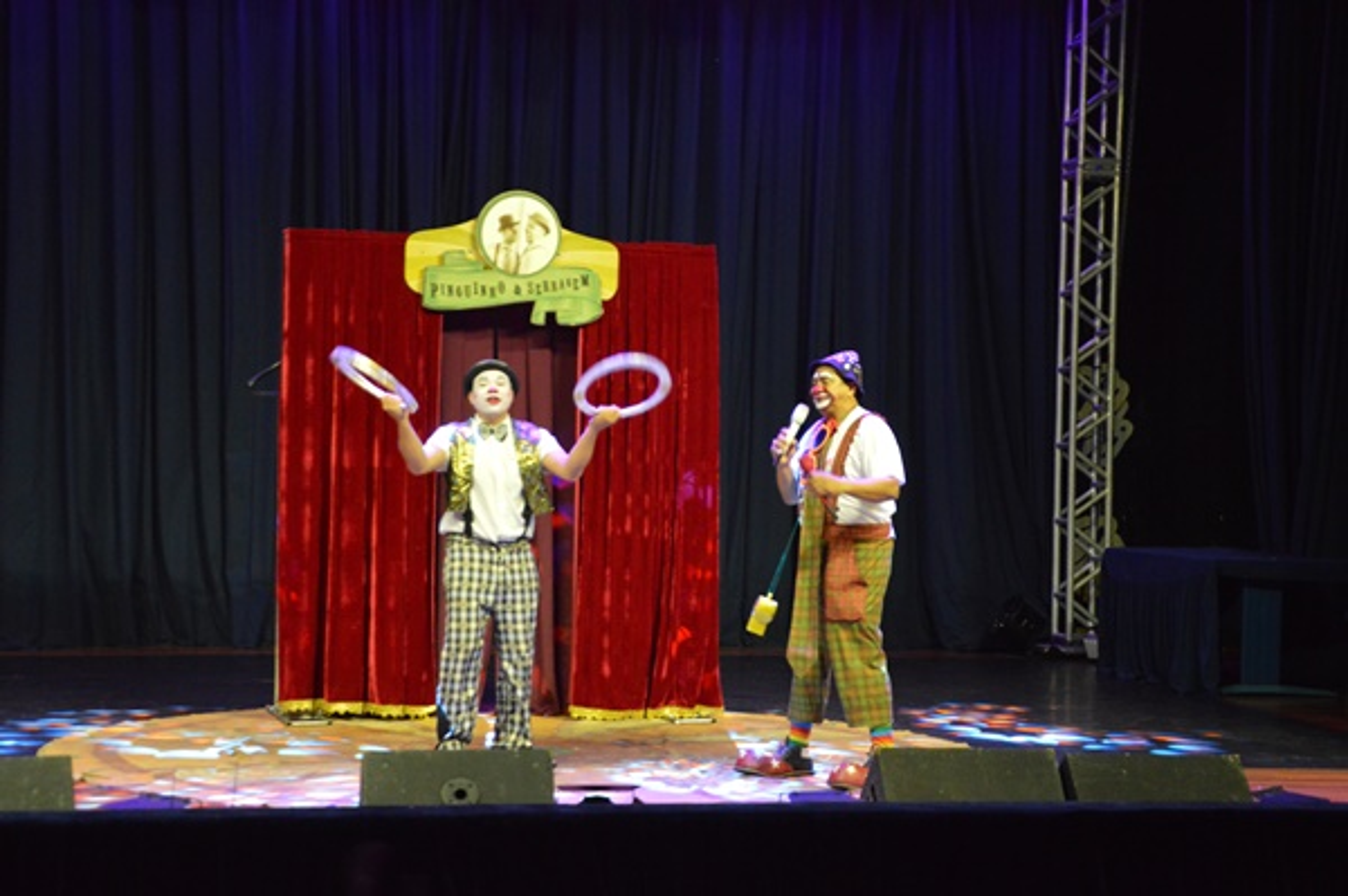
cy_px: 448
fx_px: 2918
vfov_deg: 17.5
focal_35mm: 78
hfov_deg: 26.0
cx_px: 674
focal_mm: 52
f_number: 5
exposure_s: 1/80
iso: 3200
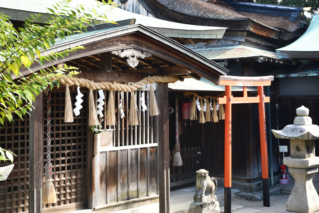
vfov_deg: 22.8
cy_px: 54
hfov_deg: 33.9
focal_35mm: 59
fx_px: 523
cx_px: 157
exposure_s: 1/10
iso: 100
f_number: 10
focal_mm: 38
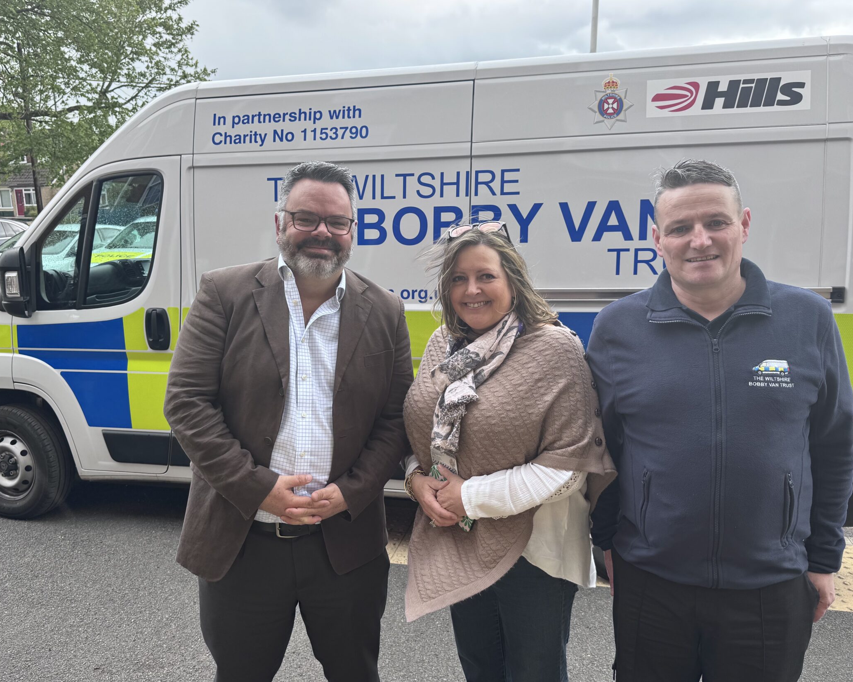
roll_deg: +0.9
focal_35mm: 29
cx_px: 410
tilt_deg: -12.1
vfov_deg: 49.9
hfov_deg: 60.4
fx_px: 732
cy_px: 362
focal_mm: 6.76
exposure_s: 1/189
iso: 64
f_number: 1.78
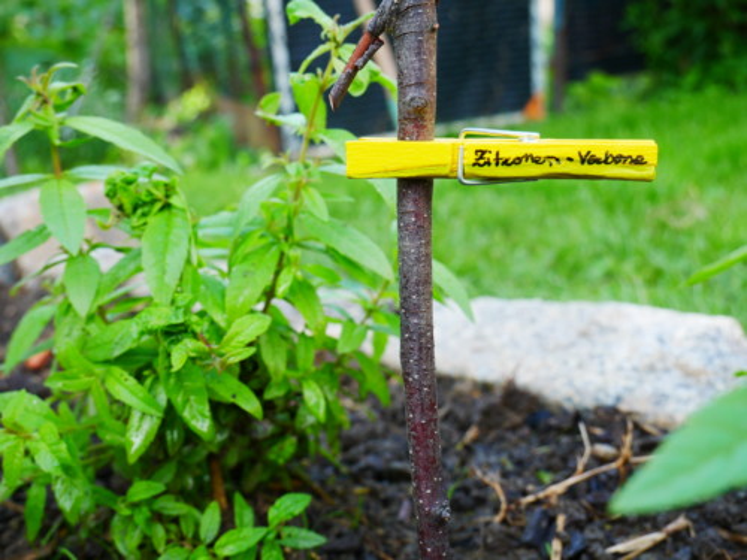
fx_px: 950
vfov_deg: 32.9
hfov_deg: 42.9
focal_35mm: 44
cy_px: 280
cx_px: 374
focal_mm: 22
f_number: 6.3
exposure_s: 1/80
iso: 200
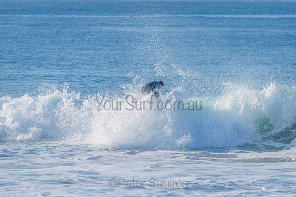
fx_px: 4112
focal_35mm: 500
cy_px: 98
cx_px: 148
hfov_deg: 4.1
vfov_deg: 2.8
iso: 220
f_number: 5.6
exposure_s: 1/2000
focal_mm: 500
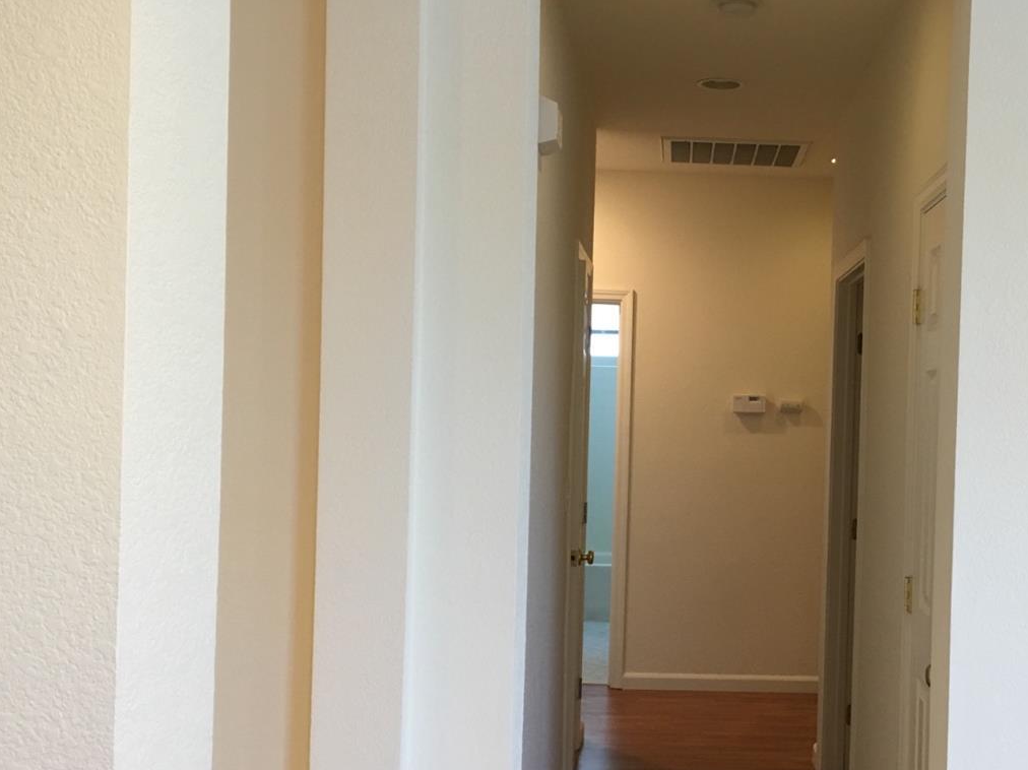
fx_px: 1276
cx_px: 723
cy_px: 423
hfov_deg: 43.0
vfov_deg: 33.5
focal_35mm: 43
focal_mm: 4.15
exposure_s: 1/30
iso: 100
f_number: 2.2
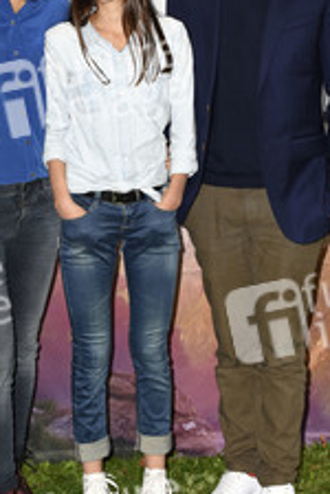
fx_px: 1540
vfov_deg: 18.2
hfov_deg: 12.2
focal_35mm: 112
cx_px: 139
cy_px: 202
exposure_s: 1/160
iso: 500
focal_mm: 42
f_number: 6.3
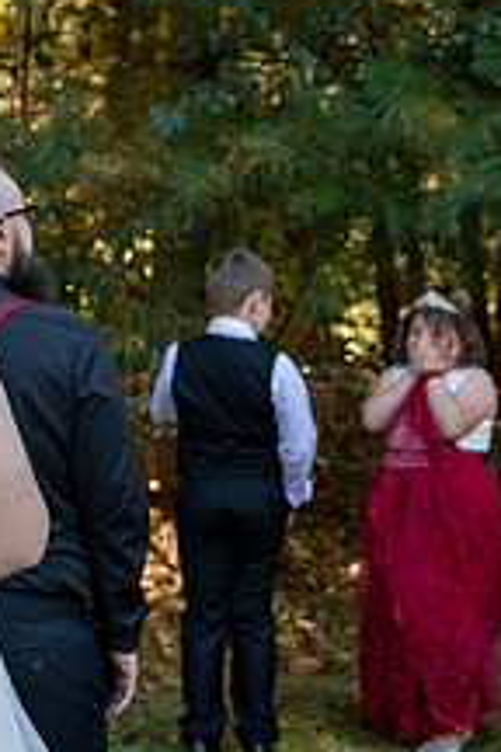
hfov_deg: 13.6
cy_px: 400
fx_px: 2087
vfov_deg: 20.4
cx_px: 57
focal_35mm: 100
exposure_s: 1/200
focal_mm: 48
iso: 560
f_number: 4.5
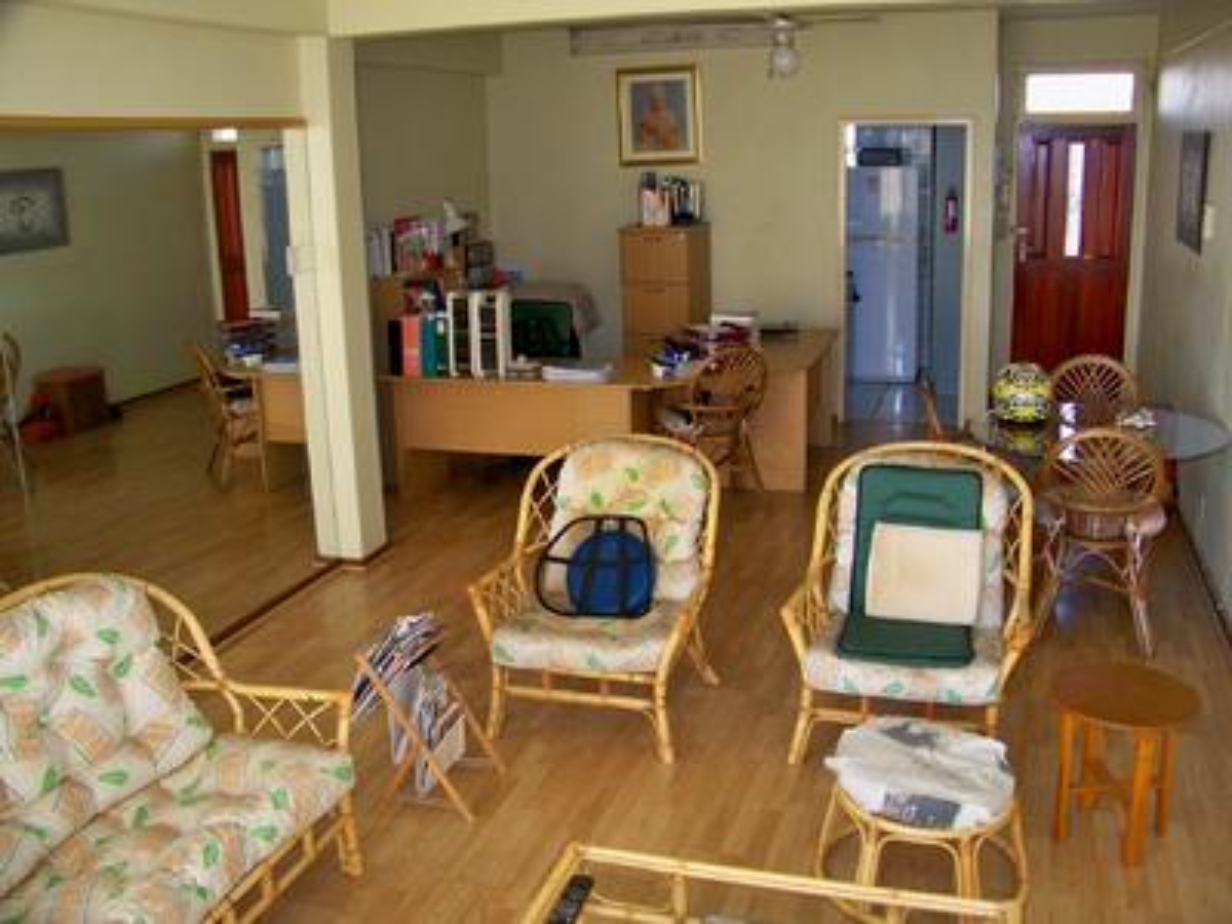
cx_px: 616
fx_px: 1174
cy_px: 462
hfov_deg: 55.4
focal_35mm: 33
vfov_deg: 42.9
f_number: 2.8
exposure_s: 1/30
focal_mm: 5.85
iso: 200
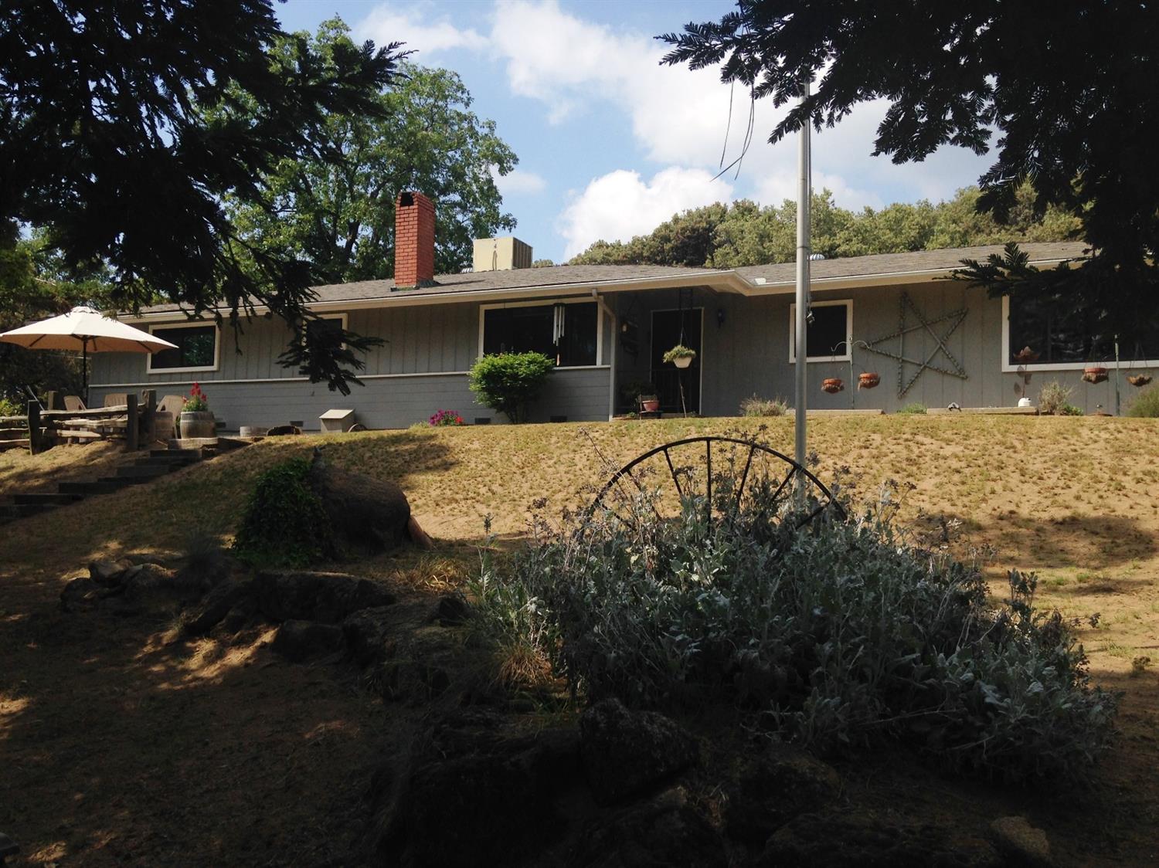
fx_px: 1105
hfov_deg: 55.4
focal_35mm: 33
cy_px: 434
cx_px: 580
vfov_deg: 42.9
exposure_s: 1/2088
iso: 50
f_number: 2.4
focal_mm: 4.12
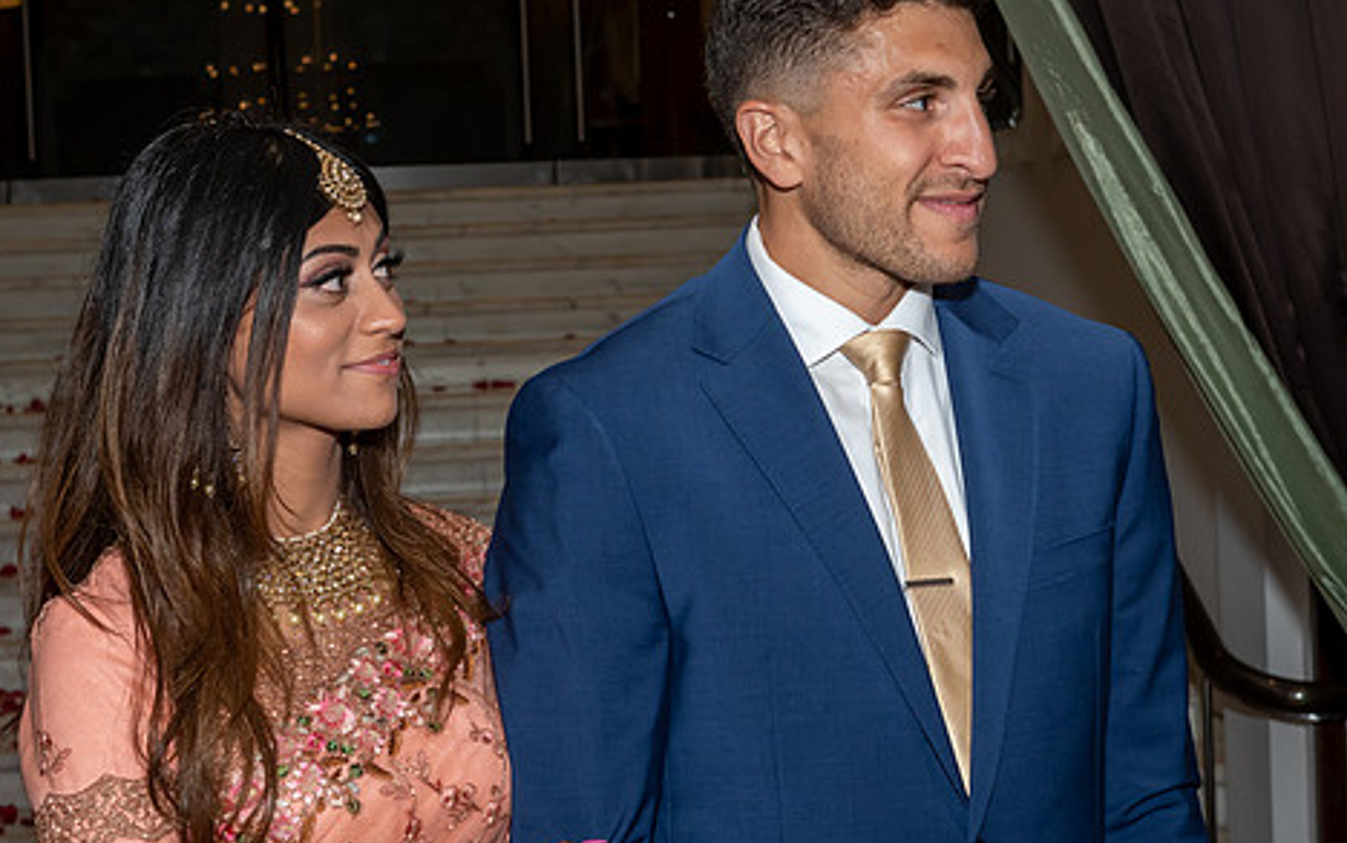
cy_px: 506
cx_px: 630
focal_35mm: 97
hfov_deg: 21.4
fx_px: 3563
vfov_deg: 13.5
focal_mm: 44
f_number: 7.1
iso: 500
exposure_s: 1/250
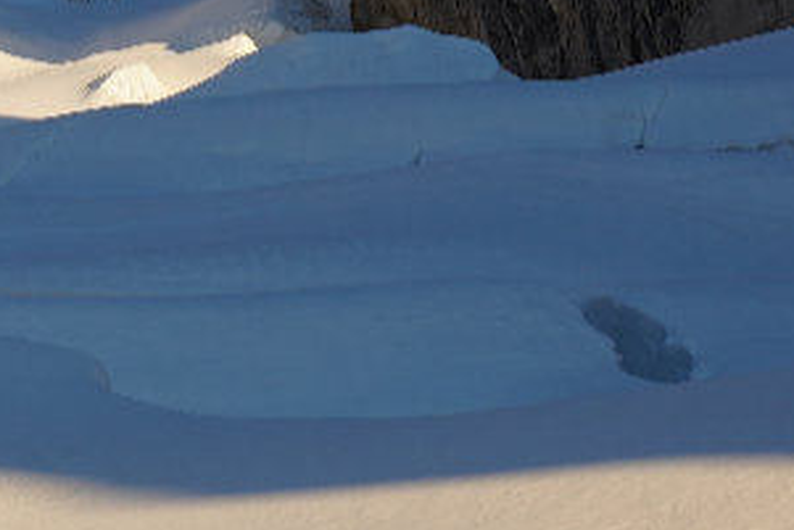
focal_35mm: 206
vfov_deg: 6.6
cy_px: -211
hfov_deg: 9.7
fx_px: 4545
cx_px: -433
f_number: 7.1
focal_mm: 31
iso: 100
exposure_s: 1/125
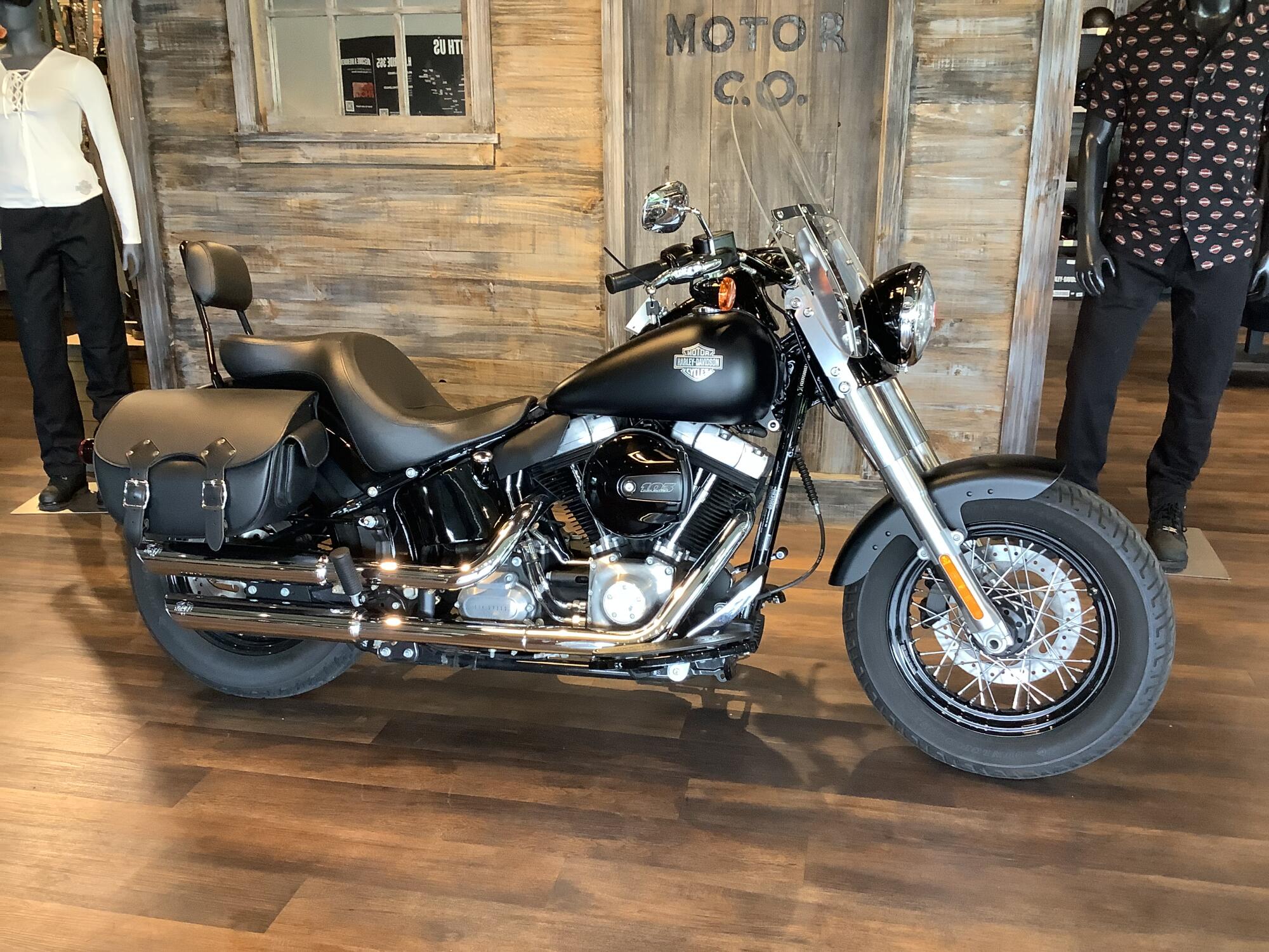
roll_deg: +0.4
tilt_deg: -18.2
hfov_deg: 58.4
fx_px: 1136
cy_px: 476
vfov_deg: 45.4
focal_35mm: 31
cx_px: 634
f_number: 2.4
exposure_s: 1/50
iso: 160
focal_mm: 3.3
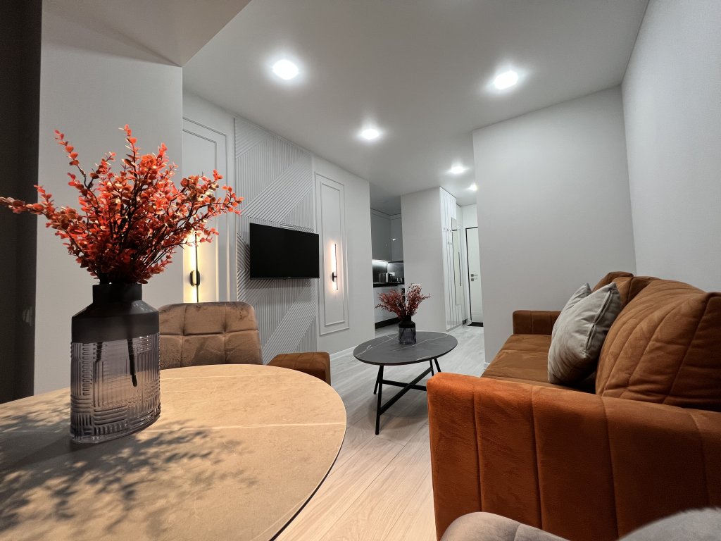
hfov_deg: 106.2
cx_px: 360
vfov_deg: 89.9
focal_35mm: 13
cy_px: 270
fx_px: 271
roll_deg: +2.0
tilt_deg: +2.5
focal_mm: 1.57
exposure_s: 1/100
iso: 100
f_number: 1.8
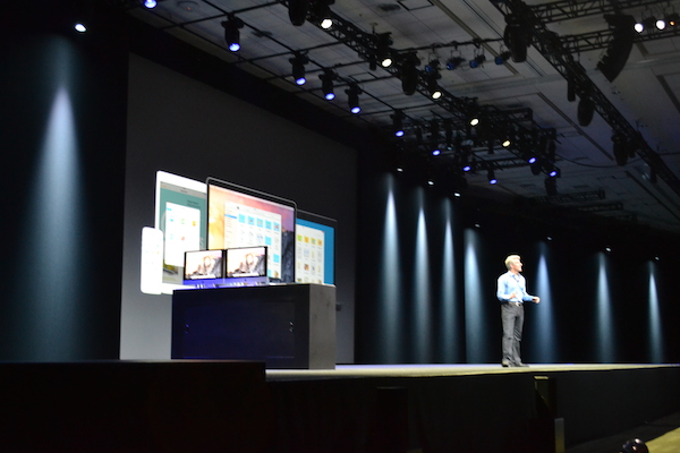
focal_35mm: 45
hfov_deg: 43.6
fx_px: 850
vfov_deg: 29.9
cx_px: 340
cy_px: 226
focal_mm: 30
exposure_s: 1/15
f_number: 4.5
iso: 1600
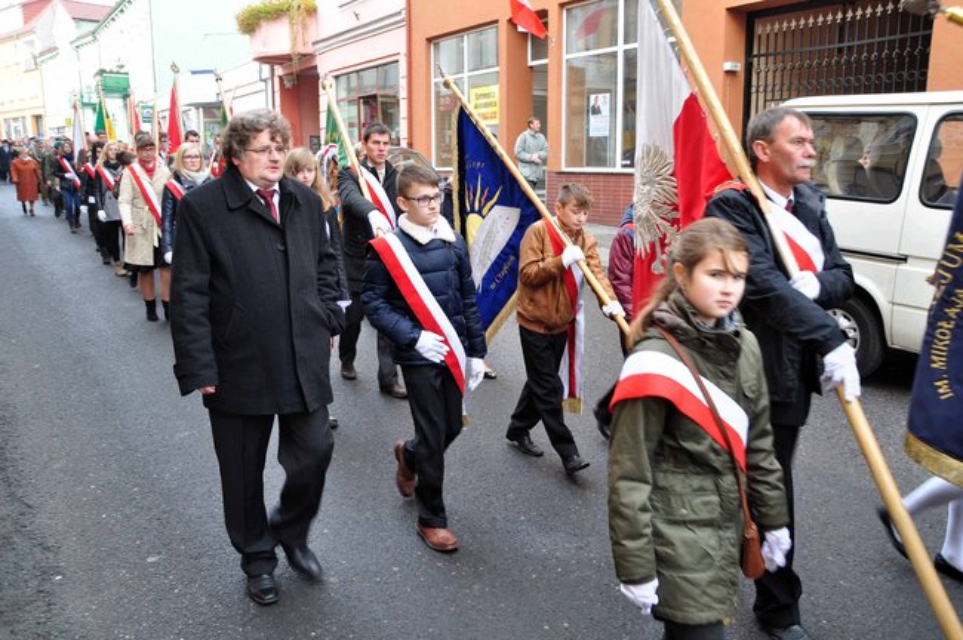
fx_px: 882
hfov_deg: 57.3
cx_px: 482
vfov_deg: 39.9
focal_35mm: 33
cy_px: 320
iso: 320
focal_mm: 22
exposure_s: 1/60
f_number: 8
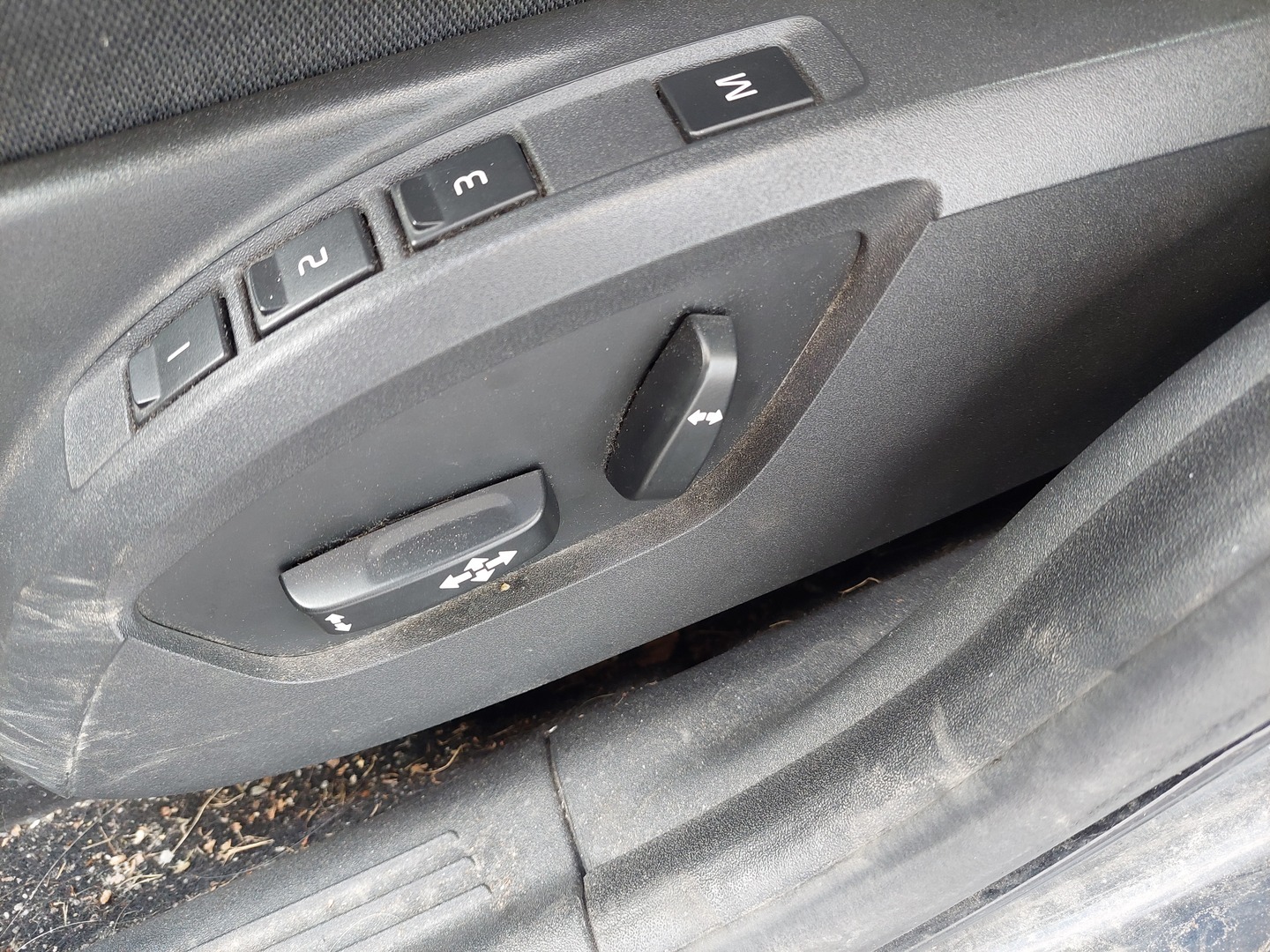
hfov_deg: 69.4
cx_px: 635
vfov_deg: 54.9
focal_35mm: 25
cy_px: 476
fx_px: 917
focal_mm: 5.23
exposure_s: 1/50
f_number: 1.8
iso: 320
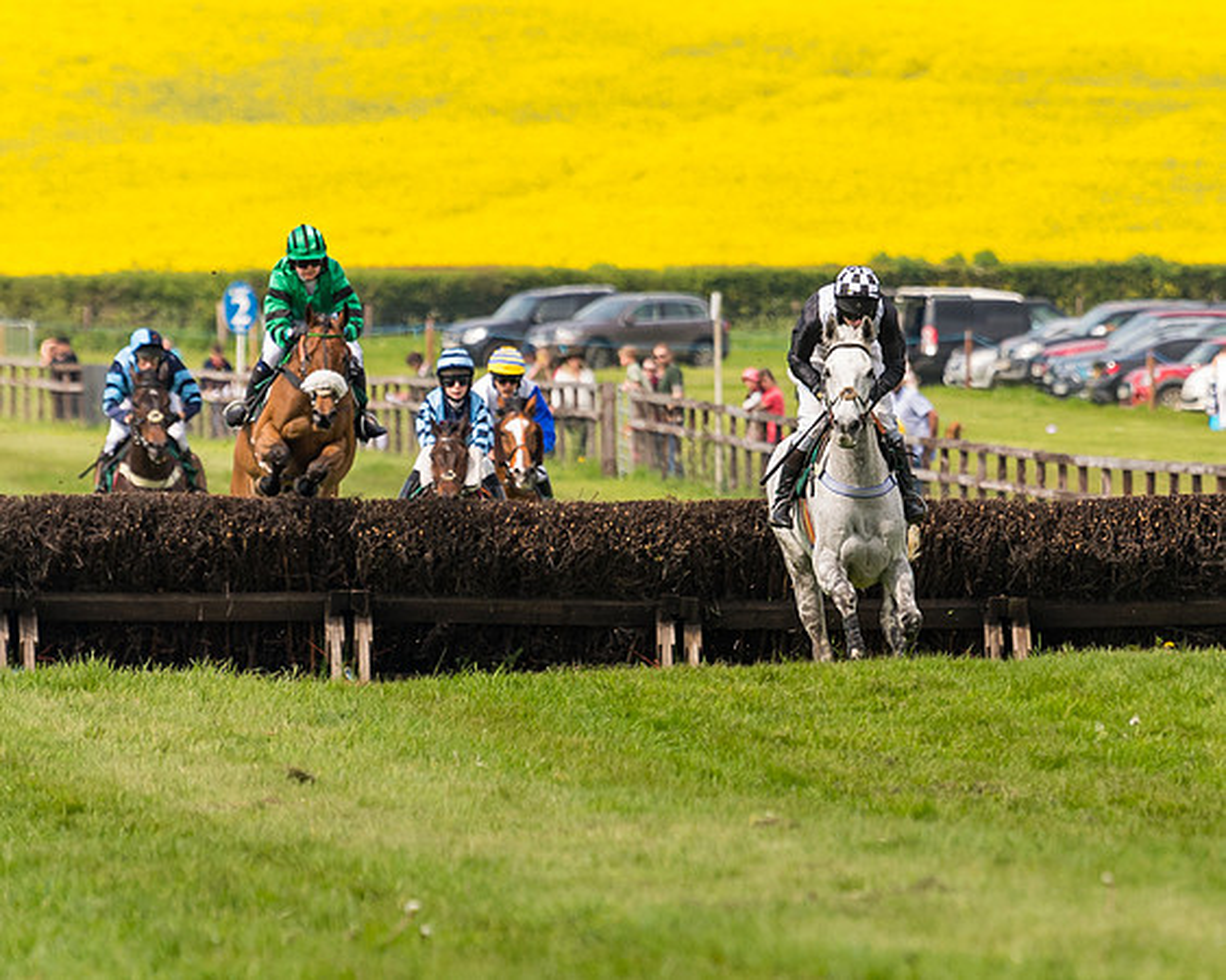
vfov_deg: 3.0
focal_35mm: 522
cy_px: 557
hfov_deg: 3.7
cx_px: 804
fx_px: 18941
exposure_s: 1/2500
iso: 400
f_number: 4
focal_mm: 200
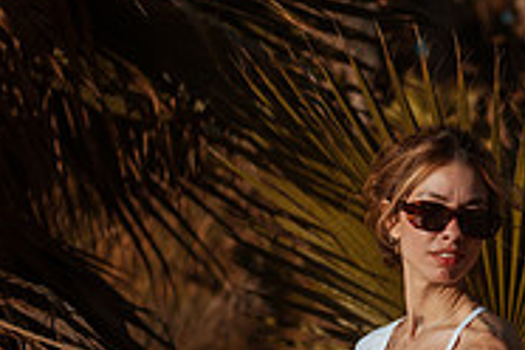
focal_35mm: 109
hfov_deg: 17.8
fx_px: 1589
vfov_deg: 12.3
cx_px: 641
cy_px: 414
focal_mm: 35
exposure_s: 1/6400
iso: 50
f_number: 1.8
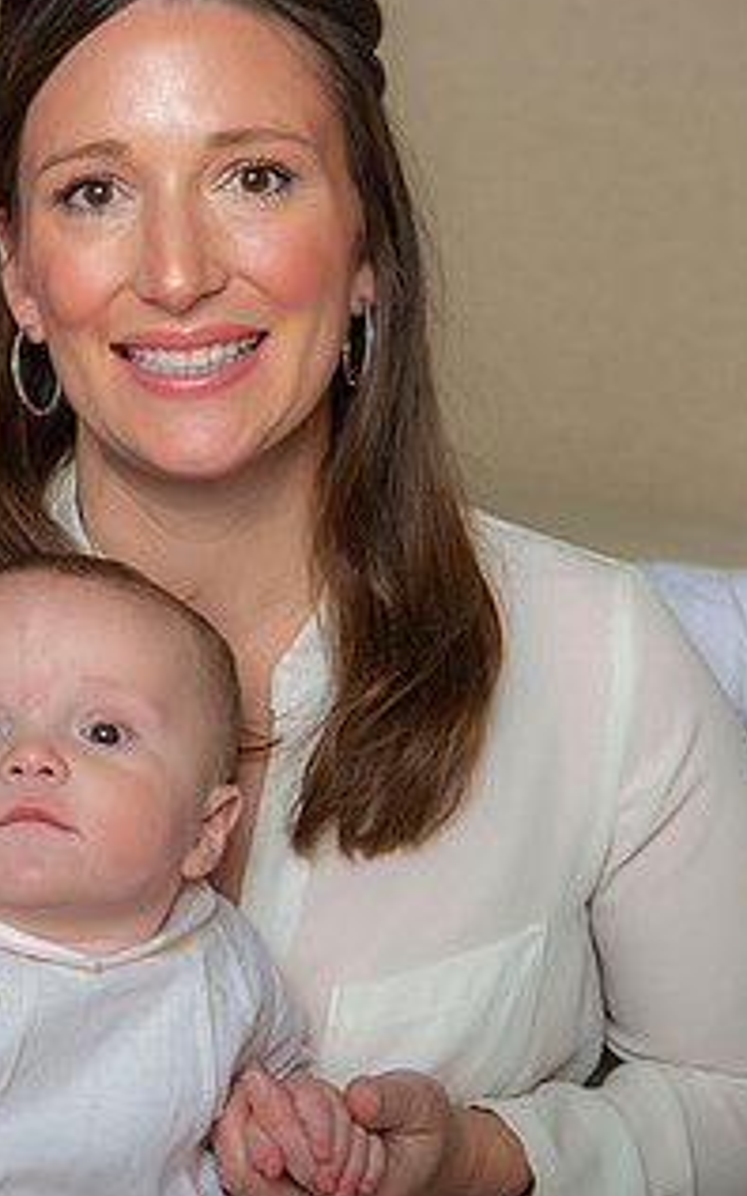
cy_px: 547
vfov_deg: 21.4
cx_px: -38
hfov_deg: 13.3
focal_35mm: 97
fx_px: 3161
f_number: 4.5
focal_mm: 52
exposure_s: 1/200
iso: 200
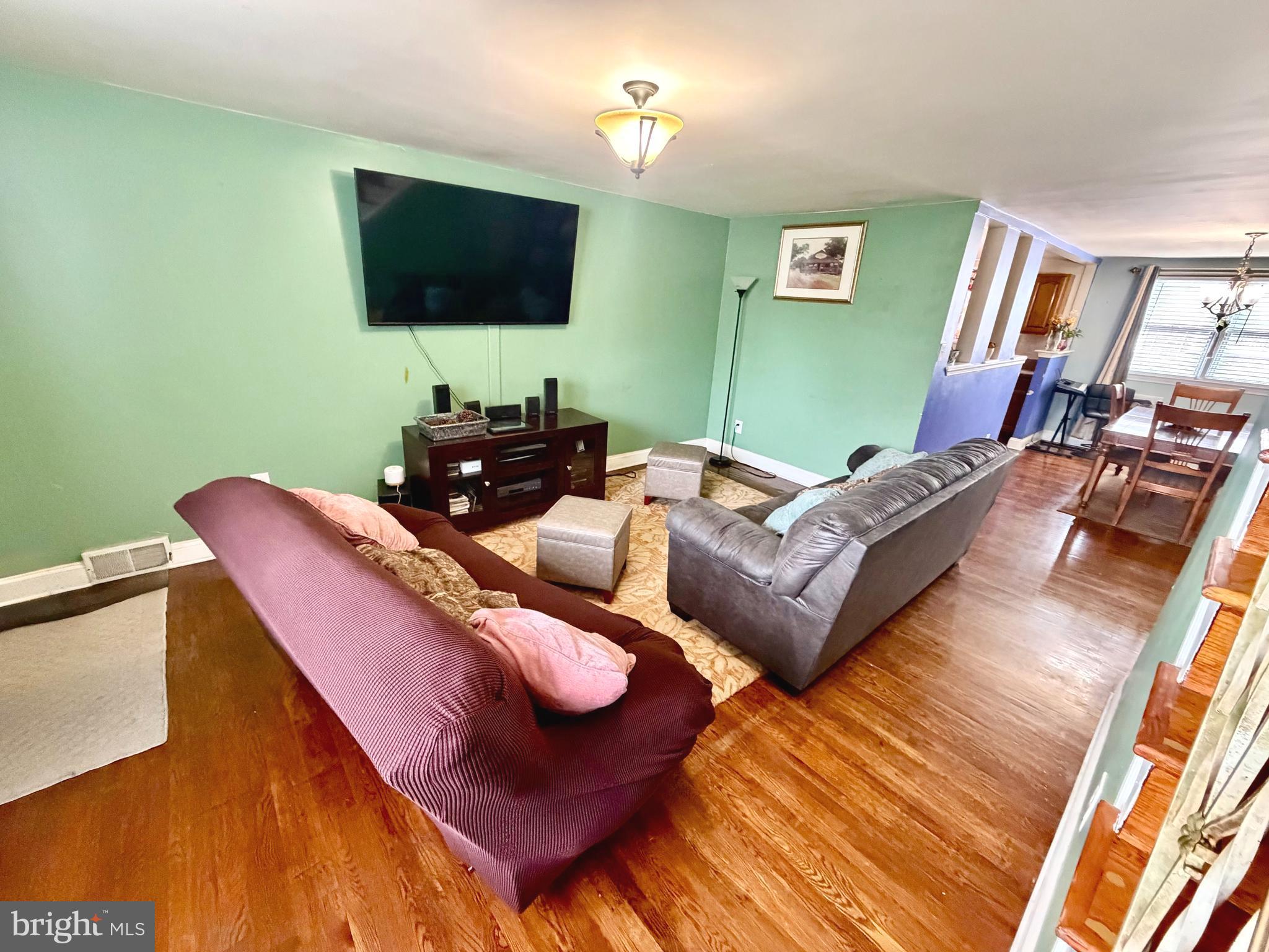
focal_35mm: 14
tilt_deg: -20.5
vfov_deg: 85.7
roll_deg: -4.0
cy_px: 476
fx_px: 513
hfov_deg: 102.1
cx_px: 634
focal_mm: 2.22
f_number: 2.2
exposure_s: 1/60
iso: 800
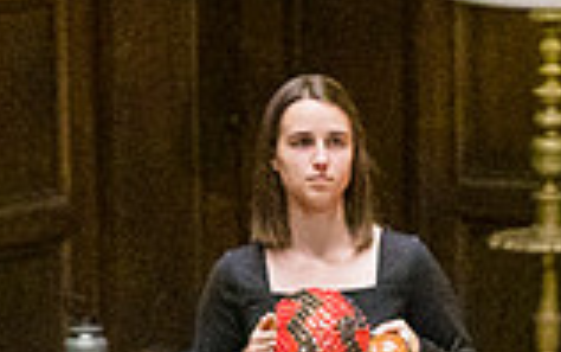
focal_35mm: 617
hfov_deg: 3.4
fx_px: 9440
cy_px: 571
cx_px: 206
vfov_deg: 2.1
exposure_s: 1/2000
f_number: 3.2
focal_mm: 110
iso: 6400
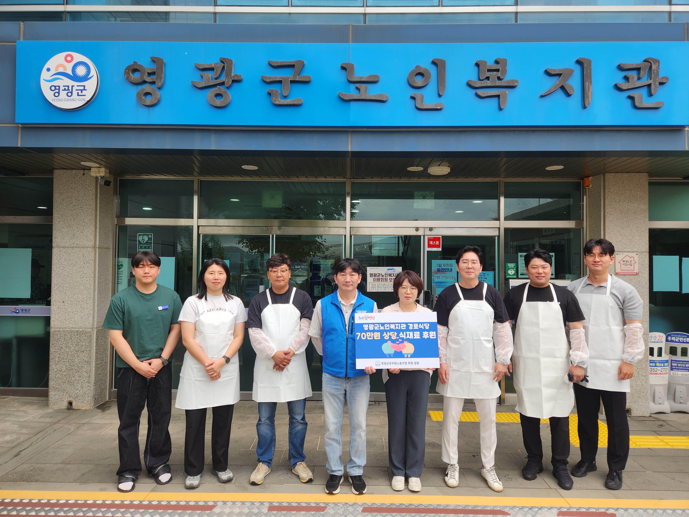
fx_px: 458
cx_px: 344
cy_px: 258
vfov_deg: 58.9
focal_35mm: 23
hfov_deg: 73.9
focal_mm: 5.4
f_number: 1.8
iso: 20
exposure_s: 1/730
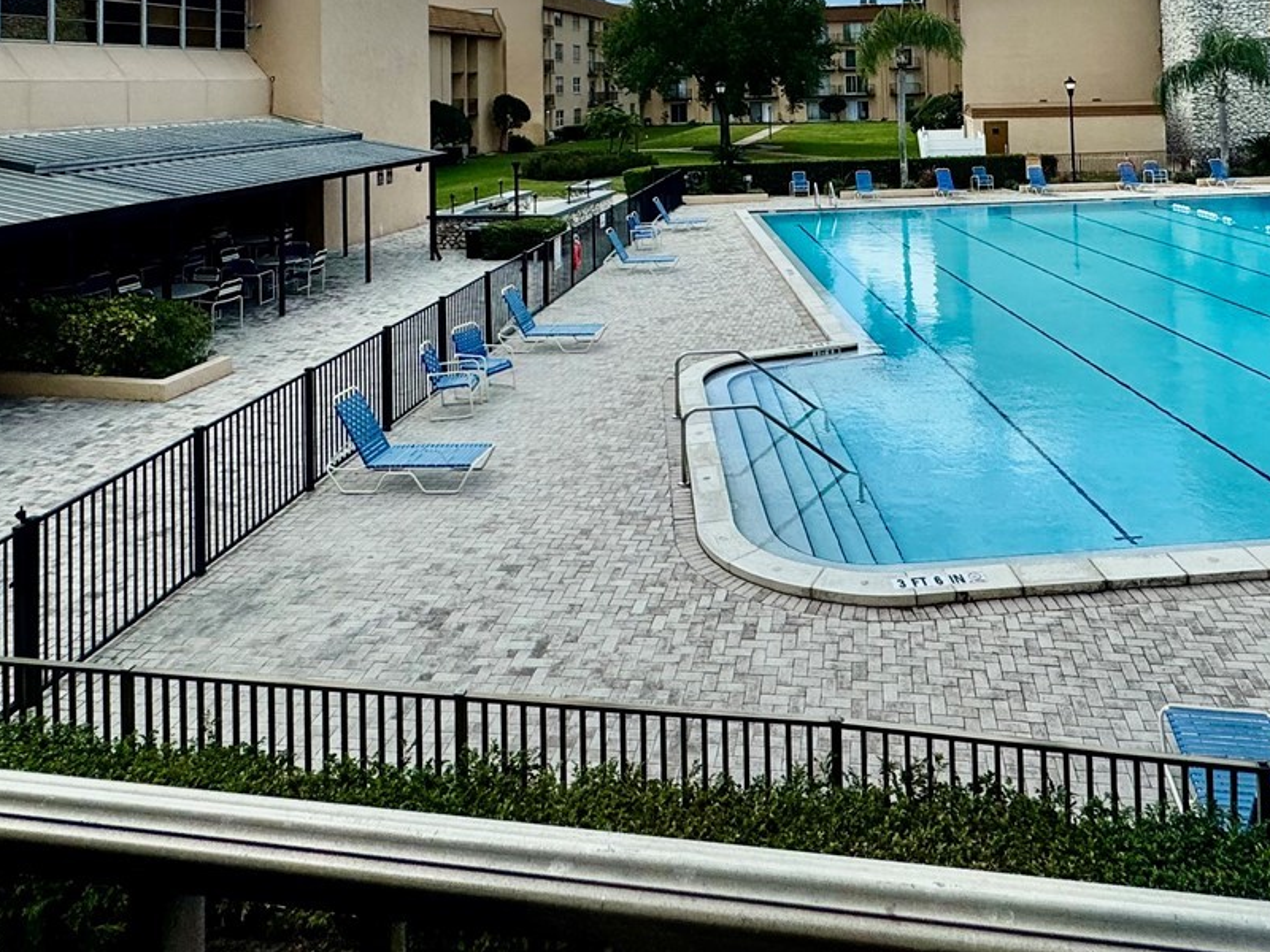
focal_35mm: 28
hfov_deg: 63.1
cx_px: 729
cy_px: 38
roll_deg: +2.0
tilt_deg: +2.5
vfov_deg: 43.8
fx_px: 1027
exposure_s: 1/3390
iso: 50
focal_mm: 2.22
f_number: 2.2
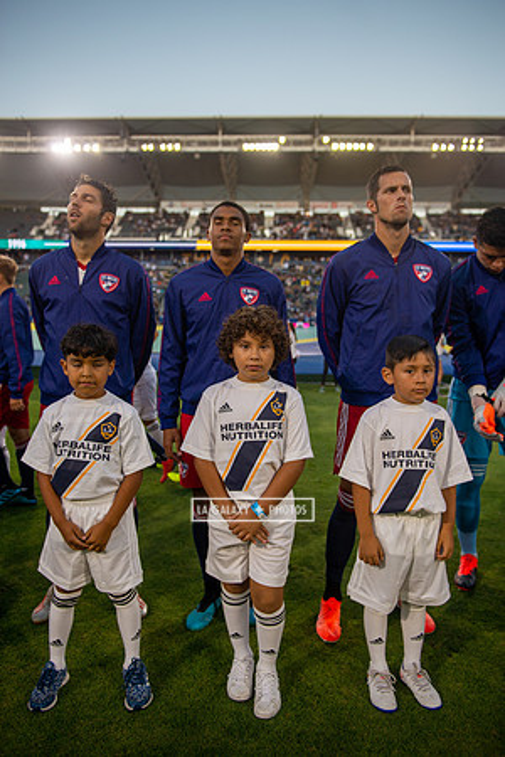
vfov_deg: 65.5
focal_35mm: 28
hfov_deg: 46.4
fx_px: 589
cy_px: 378
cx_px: 252
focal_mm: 28
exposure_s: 1/640
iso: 250
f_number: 2.8
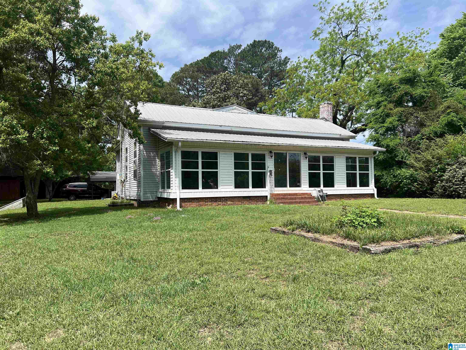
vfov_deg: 53.1
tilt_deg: +2.3
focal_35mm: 26
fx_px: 350
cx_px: 233
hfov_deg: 67.3
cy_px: 175
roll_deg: +0.9
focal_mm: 5.7
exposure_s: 1/3571
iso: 50
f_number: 1.5
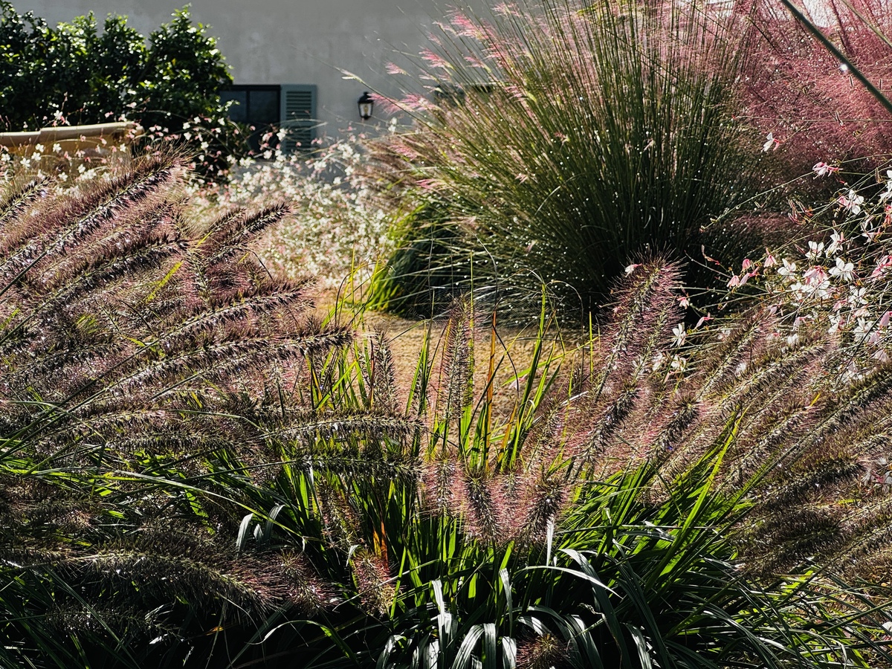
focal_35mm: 77
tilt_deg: -2.6
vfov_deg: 19.1
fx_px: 1984
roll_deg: -0.1
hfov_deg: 25.3
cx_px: 446
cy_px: 334
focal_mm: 9
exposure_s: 1/708
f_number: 2.8
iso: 25
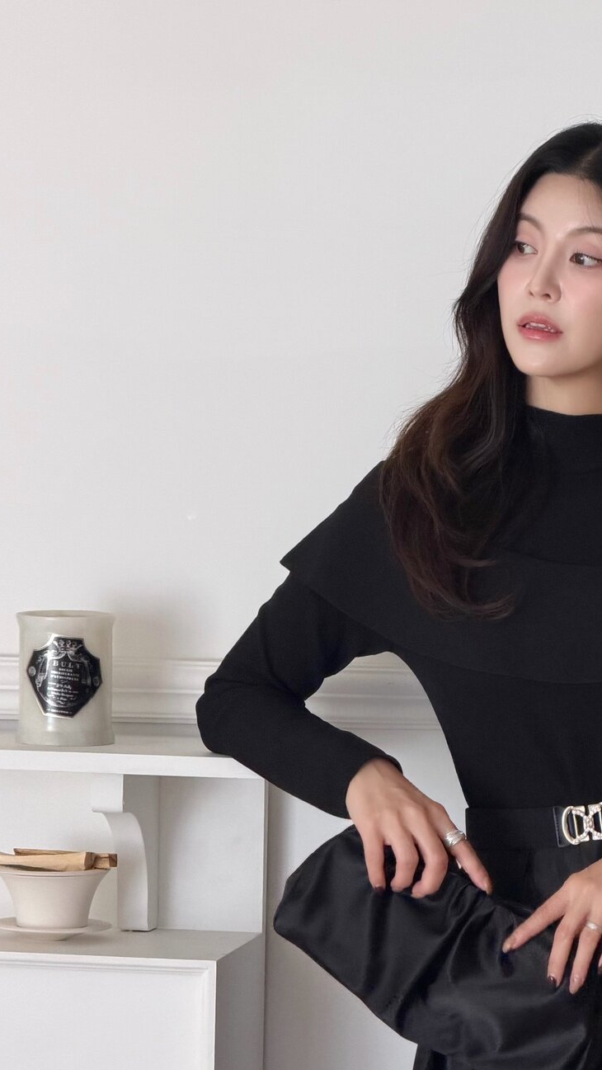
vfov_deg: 12.8
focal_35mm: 168
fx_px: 4765
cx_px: 534
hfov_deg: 7.2
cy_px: 700
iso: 400
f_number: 2.8
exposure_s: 1/119
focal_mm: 16.89
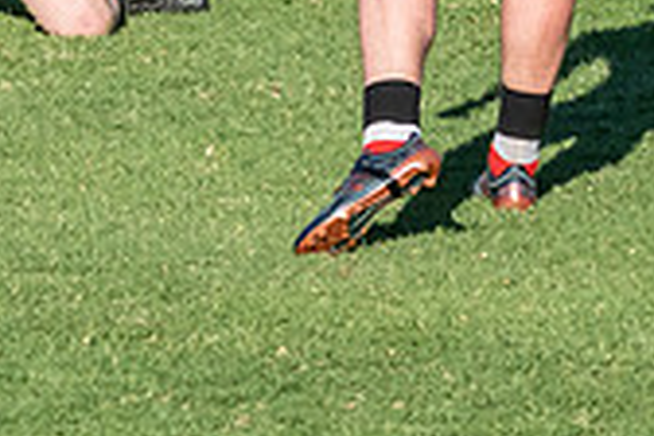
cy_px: -147
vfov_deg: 0.8
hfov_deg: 1.2
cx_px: -91
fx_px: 31026
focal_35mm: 1708
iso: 800
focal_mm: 240
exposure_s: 1/2500
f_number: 10
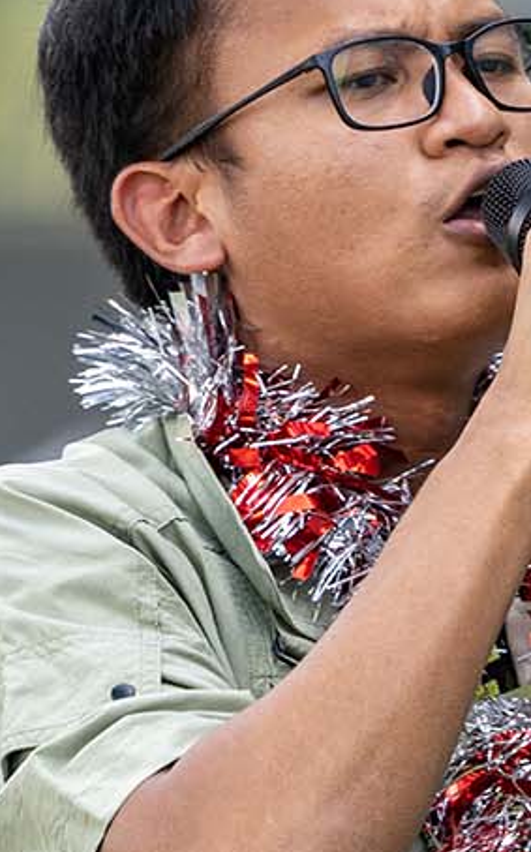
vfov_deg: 3.3
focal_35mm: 631
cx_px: 683
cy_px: 925
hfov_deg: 2.1
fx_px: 14638
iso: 360
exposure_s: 1/200
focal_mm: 195
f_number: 2.8
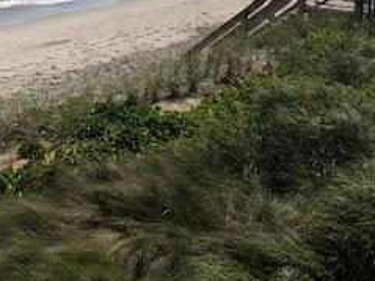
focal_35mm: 75
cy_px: -63
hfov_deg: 25.9
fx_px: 812
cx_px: 137
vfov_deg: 18.5
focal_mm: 3.99
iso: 20
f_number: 1.8
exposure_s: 1/4878
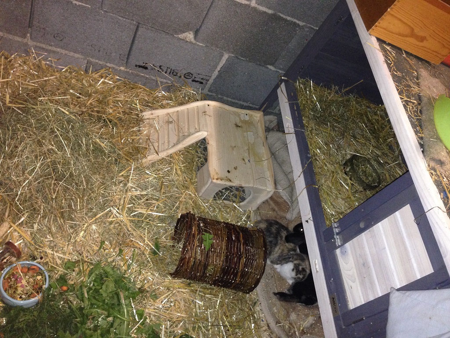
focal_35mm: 33
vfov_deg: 42.9
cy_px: 169
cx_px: 225
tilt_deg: -48.4
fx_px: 429
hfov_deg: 55.4
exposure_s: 1/16
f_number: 2.4
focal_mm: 4.12
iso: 250
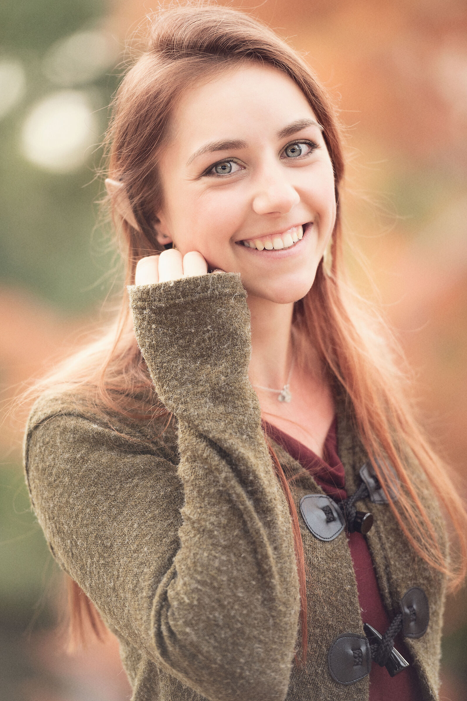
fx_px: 3910
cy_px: 350
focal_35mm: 201
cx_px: 235
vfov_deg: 10.2
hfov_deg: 6.8
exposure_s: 1/500
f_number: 2.8
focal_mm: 200
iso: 800
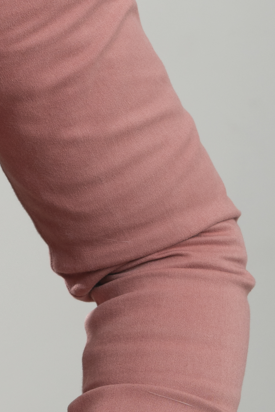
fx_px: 4916
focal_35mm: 429
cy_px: -180
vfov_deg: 4.8
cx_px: -320
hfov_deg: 3.2
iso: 200
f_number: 5
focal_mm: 85
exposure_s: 1/200
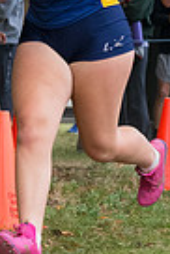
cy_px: 65
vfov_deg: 6.7
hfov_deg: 4.5
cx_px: 92
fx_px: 2169
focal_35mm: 307
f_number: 5.6
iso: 2000
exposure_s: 1/1250
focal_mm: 62
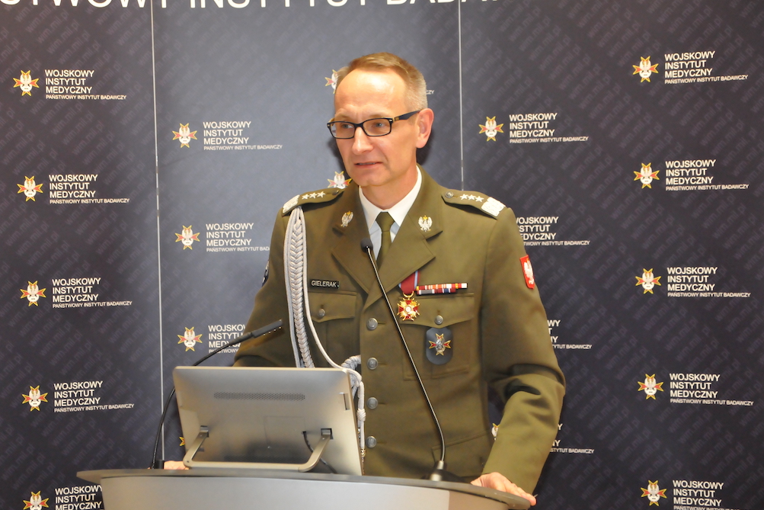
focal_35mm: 100
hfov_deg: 20.4
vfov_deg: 13.7
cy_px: 241
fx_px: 2122
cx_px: 356
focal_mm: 62
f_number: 5.6
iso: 2500
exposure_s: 1/60
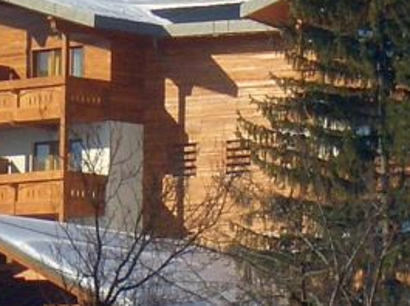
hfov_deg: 3.9
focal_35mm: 508
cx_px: 153
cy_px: -20
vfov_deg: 2.9
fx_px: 6009
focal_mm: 17.4
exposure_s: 1/200
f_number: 7.7
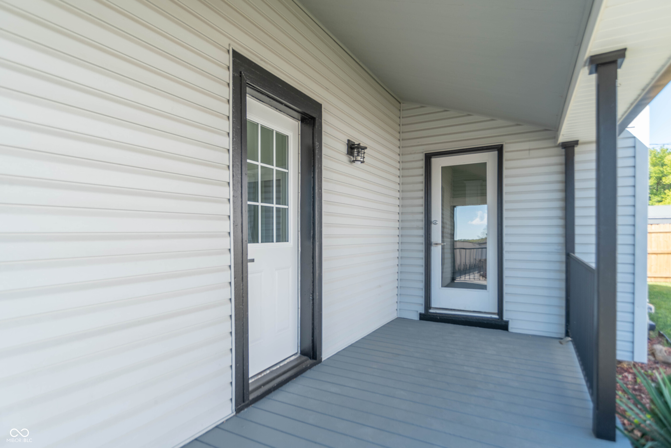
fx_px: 336
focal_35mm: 18
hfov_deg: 90.0
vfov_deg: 67.4
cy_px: 224
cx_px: 336
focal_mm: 18
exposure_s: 1/160
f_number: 4.5
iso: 50
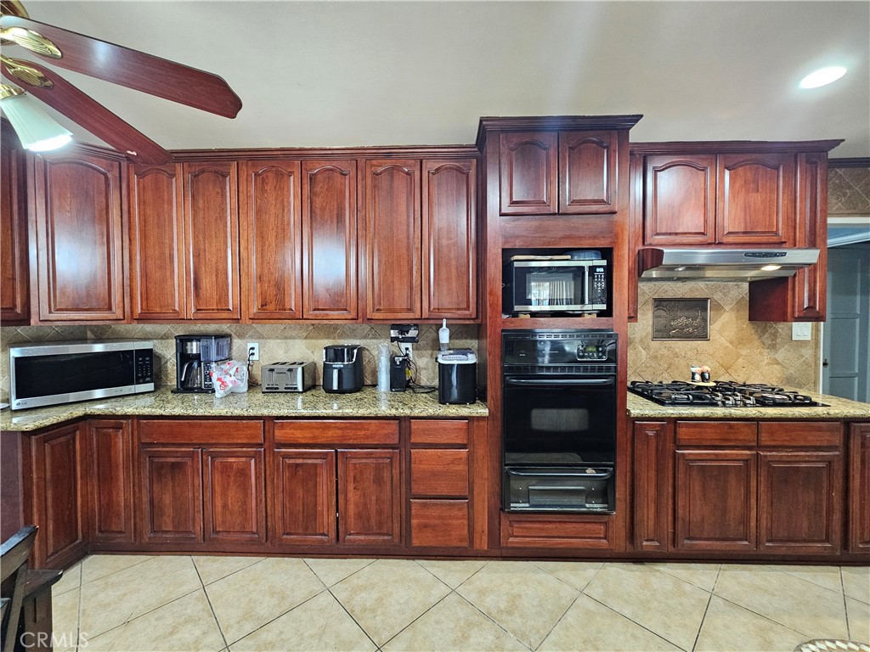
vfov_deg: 89.9
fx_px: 327
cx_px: 435
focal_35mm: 13
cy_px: 326
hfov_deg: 106.2
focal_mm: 2.2
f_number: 2.2
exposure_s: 1/30
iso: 320
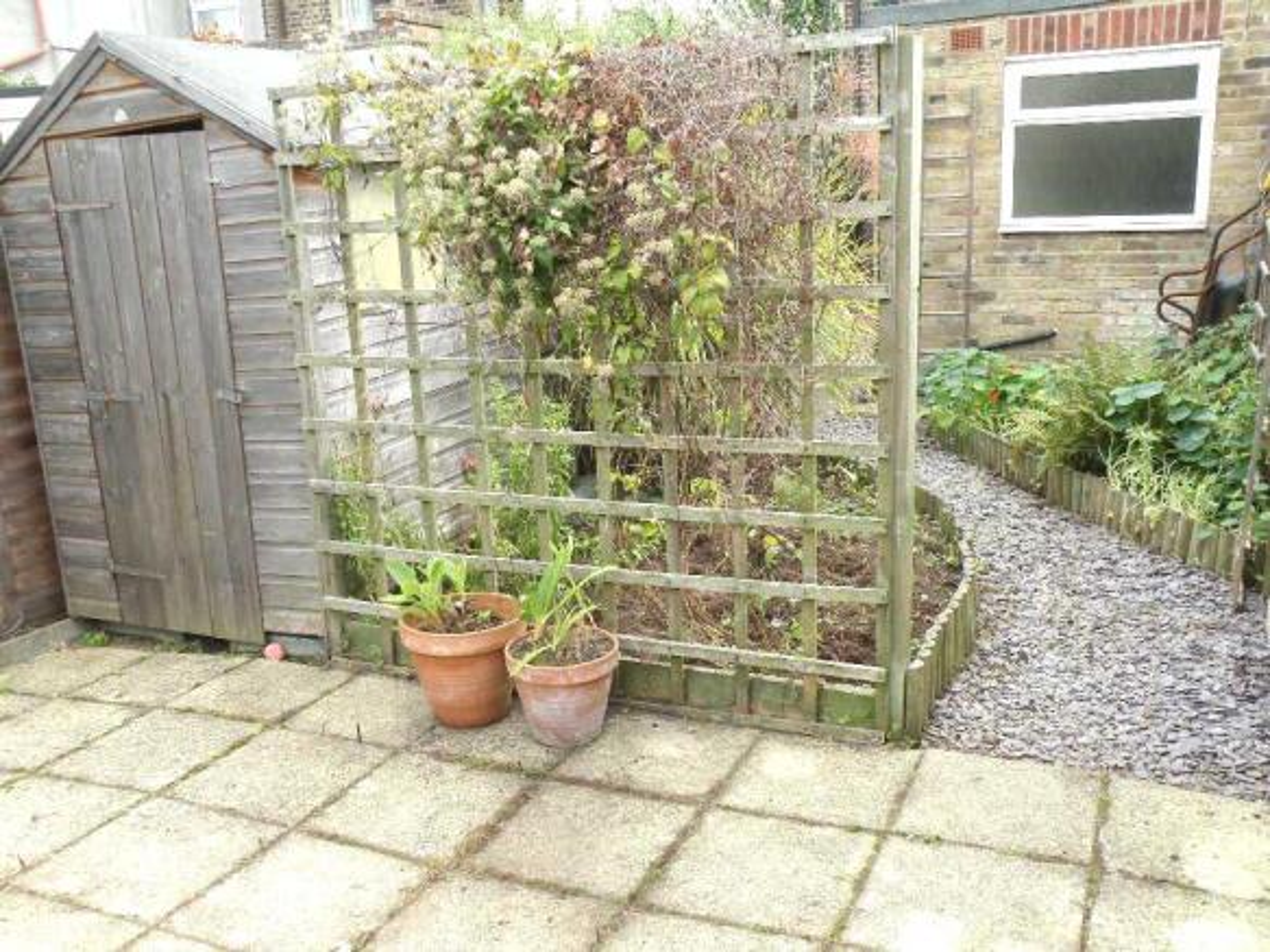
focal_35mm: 33
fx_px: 1210
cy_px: 476
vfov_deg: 42.9
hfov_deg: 55.4
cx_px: 635
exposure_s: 1/75.4
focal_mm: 5.8
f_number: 3.5
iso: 64
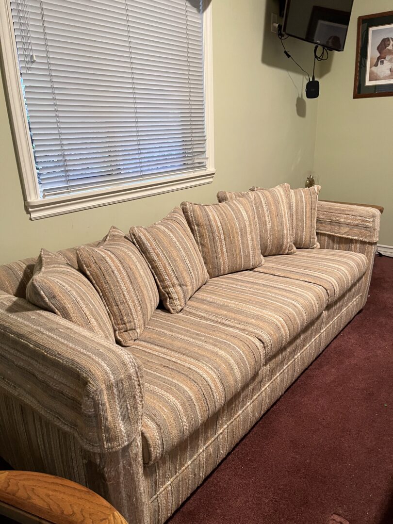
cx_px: 196
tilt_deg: -18.3
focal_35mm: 26
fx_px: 394
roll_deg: +3.5
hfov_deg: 53.1
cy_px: 262
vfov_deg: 67.3
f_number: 1.6
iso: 400
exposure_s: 1/60
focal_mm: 5.1
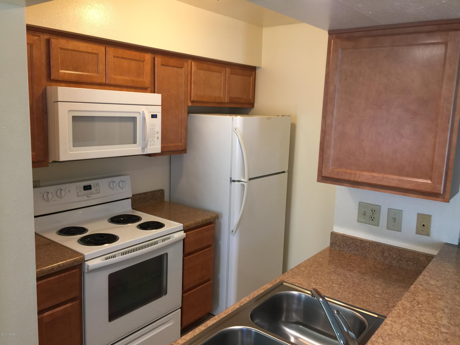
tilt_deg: -10.2
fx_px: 385
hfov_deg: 61.7
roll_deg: -2.6
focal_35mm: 29
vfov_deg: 48.2
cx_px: 230
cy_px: 172
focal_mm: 4.15
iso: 40
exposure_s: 1/15
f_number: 2.2
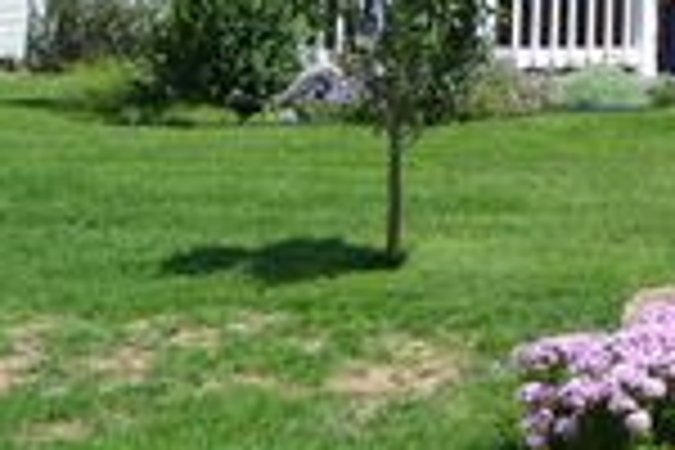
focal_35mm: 110
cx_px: 1116
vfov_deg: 11.9
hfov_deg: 16.3
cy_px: -236
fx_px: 2062
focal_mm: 22
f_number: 8
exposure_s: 1/250
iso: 100
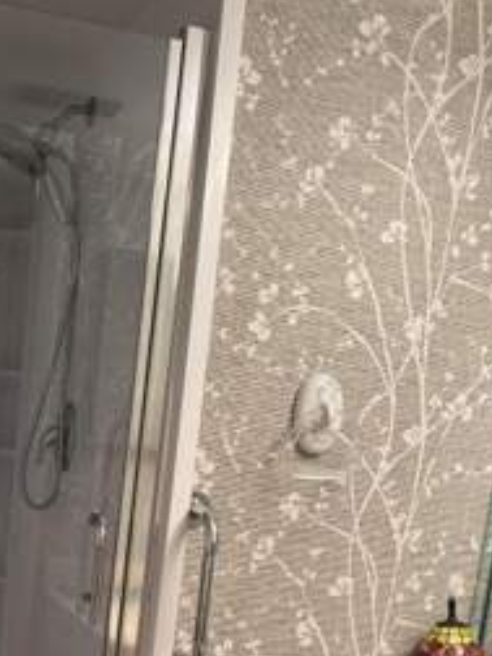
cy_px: 659
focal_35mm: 61
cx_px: 154
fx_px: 1156
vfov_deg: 29.5
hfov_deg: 23.9
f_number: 1.78
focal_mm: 6.76
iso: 160
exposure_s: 1/120
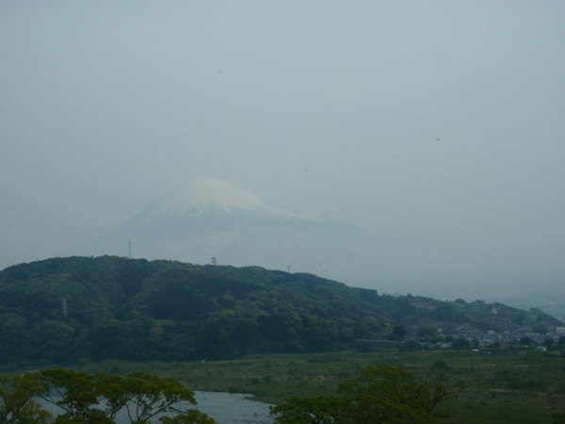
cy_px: 212
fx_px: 930
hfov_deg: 33.8
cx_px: 282
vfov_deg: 25.7
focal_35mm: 57
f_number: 5
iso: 64
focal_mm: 10.34
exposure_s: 1/500
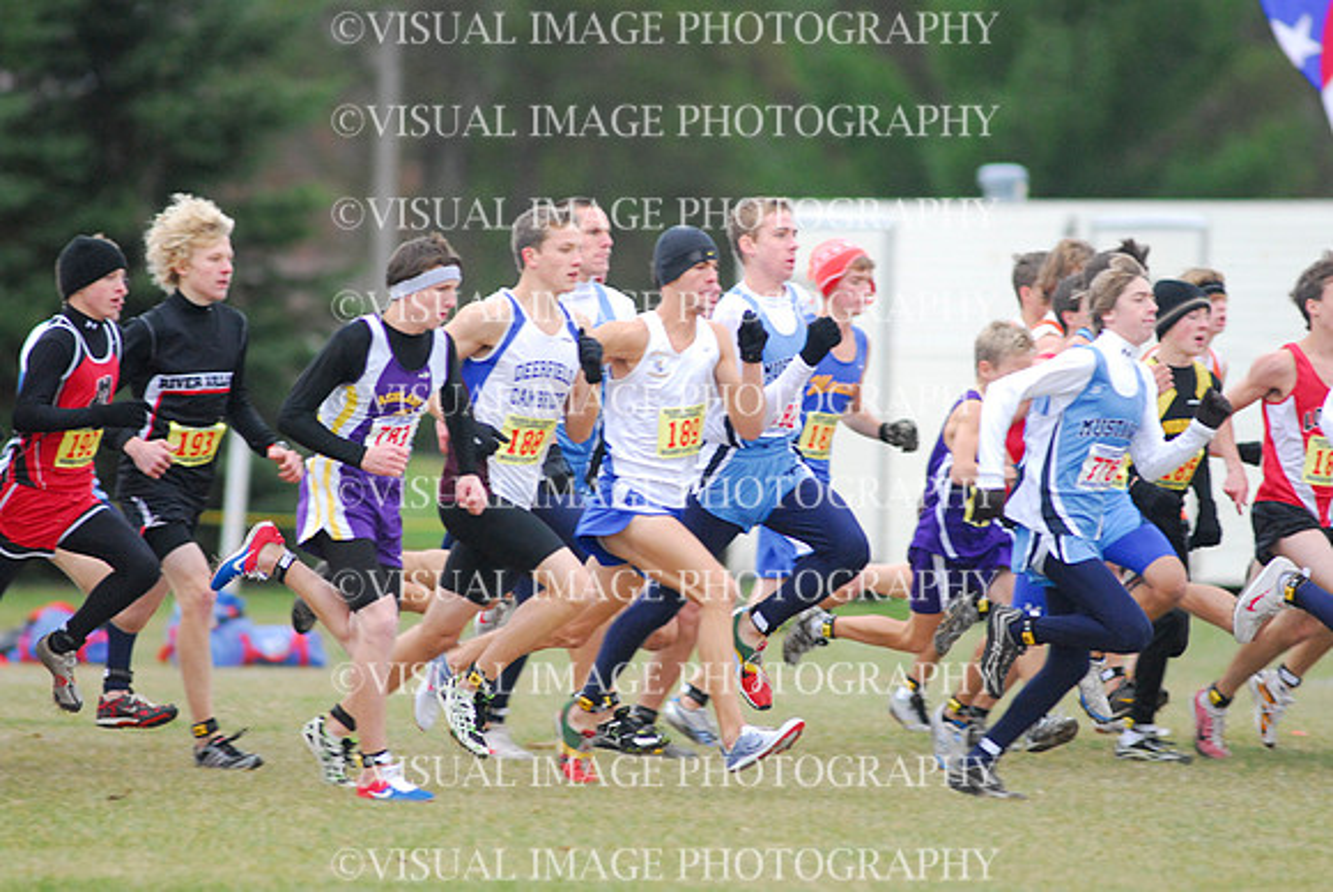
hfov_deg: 4.6
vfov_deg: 3.1
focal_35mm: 450
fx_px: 16679
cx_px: 666
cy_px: 446
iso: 800
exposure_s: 1/640
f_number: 4
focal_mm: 300
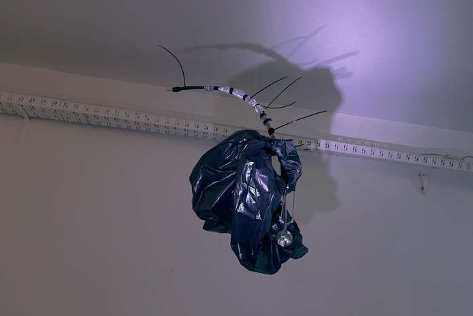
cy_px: 163
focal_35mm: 28
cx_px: 238
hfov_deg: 65.5
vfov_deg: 46.4
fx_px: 368
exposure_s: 1/40
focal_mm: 5.1
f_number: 1.6
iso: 640
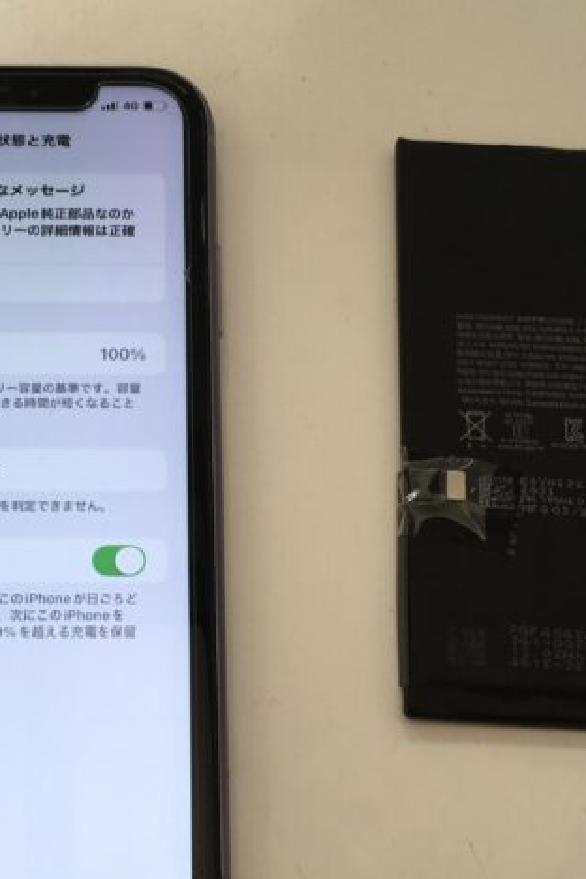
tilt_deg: -67.6
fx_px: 1416
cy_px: 450
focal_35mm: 58
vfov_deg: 34.5
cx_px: 162
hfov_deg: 23.2
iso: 32
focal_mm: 4.15
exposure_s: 1/60
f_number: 2.2
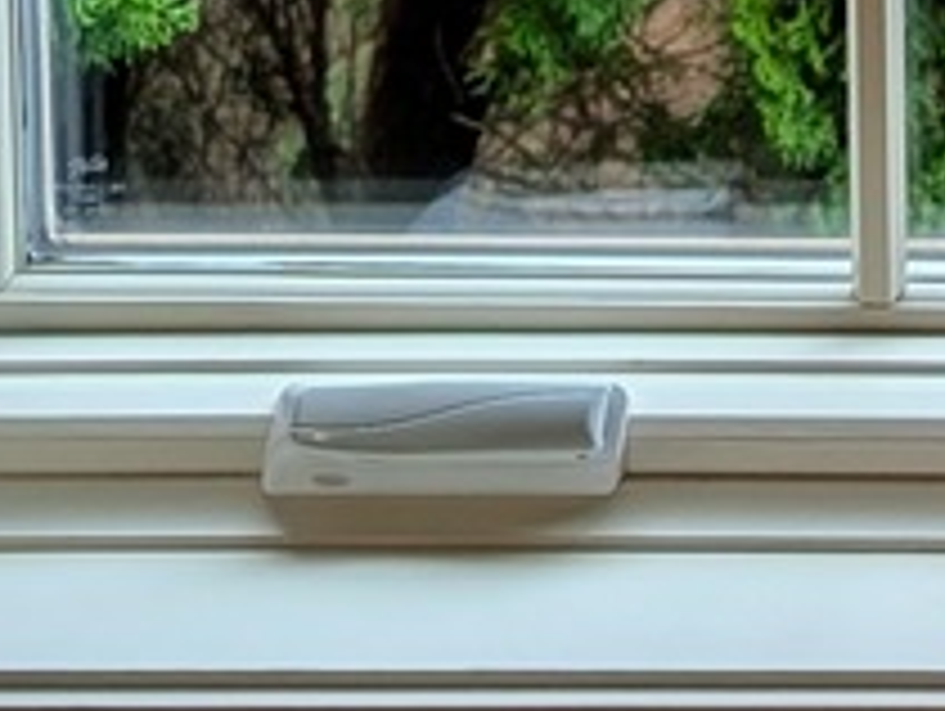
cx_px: 1926
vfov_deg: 7.7
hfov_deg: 10.9
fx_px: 4482
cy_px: -1557
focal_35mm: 164
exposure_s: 1/60
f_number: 1.68
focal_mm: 6.9
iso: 34
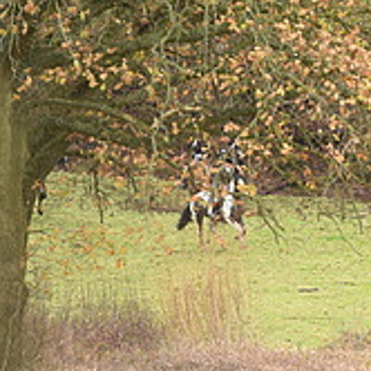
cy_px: 103
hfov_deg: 2.9
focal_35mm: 594
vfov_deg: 3.0
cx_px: 621
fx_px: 7203
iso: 1400
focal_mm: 200
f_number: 3.5
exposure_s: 1/1000
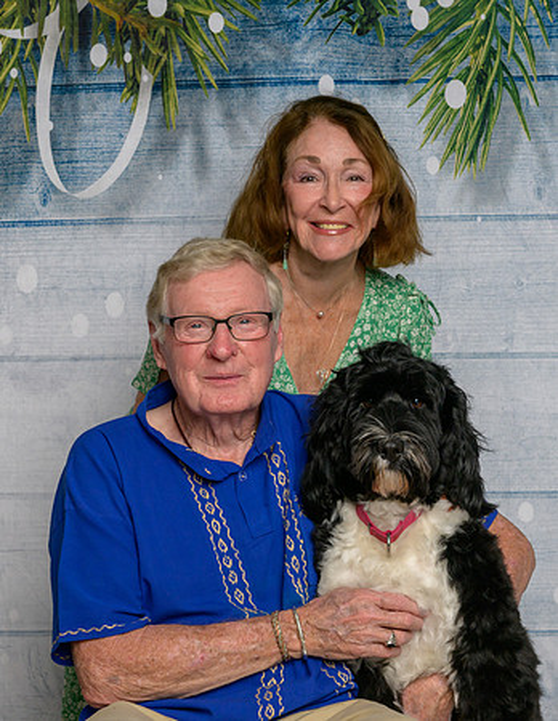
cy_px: 386
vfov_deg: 21.8
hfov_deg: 16.9
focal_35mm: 89
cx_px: 281
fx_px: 1873
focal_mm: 58
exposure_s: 1/125
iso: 400
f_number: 10
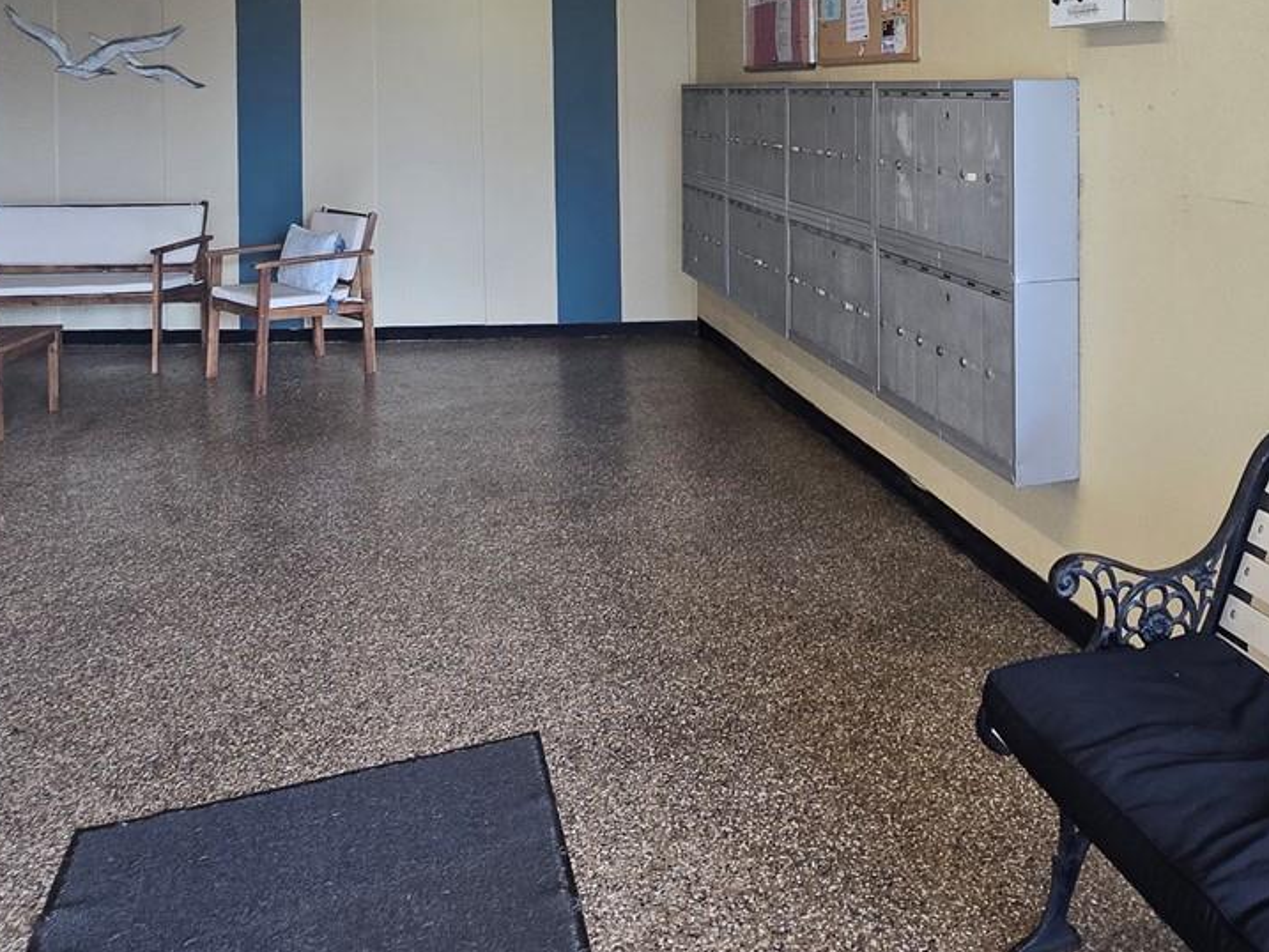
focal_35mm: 29
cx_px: 825
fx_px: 1063
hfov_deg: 60.5
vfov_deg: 43.8
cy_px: 88
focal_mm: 2.2
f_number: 2.2
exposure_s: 1/60
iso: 100
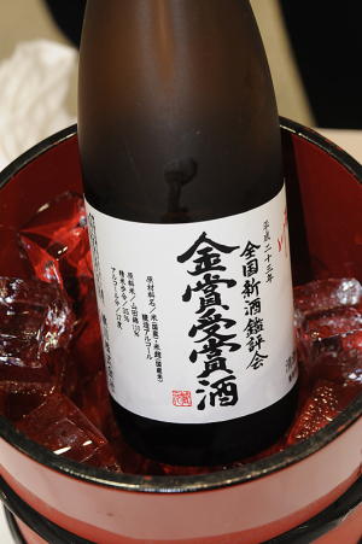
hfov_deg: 12.2
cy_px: 272
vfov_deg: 18.2
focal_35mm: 112
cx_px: 181
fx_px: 1699
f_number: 5.6
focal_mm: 75
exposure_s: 1/60
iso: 800
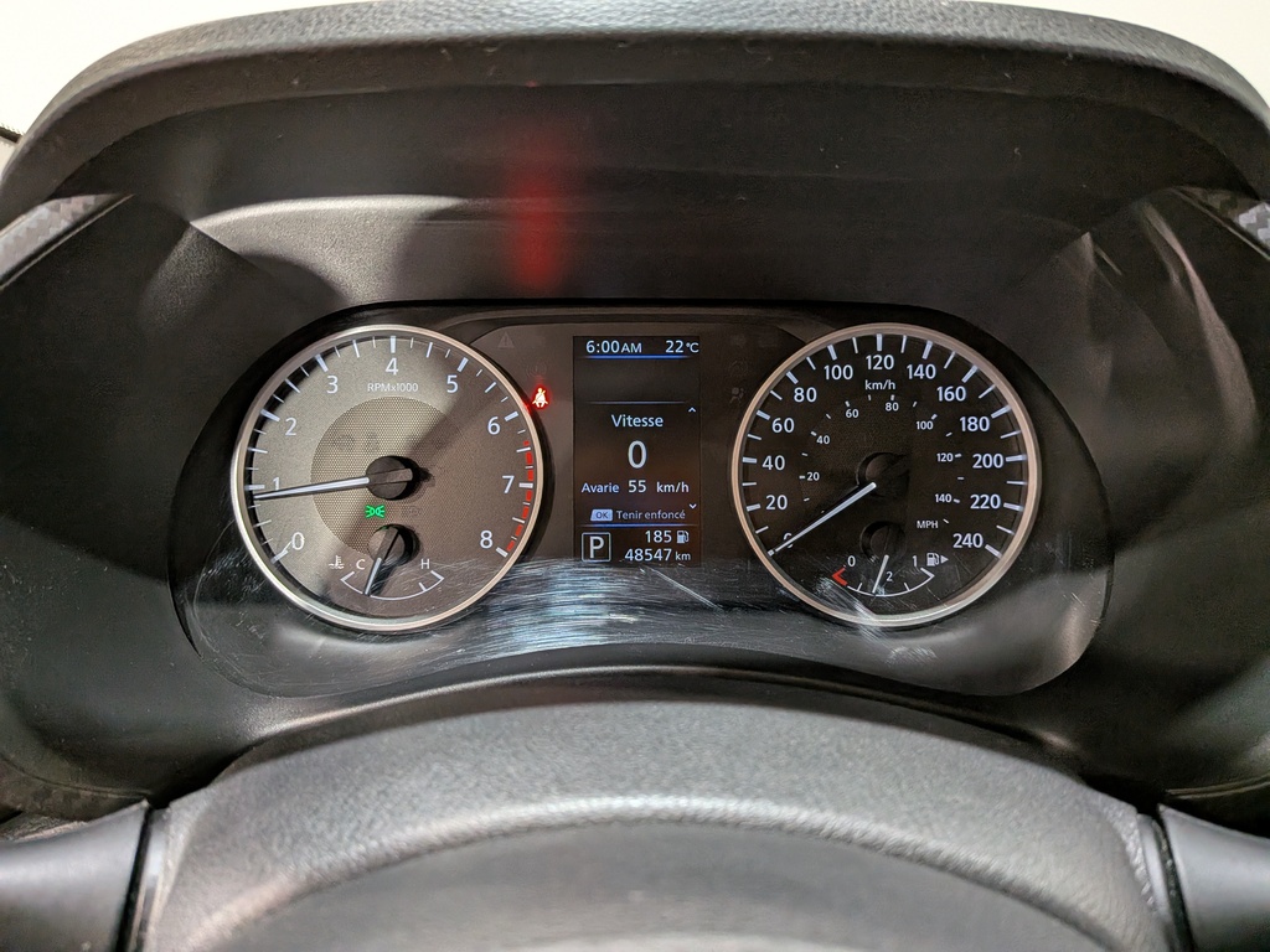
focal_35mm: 24
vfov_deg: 56.8
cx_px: 635
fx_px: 881
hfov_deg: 71.6
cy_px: 476
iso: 454
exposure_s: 1/120
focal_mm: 4.53
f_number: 1.7
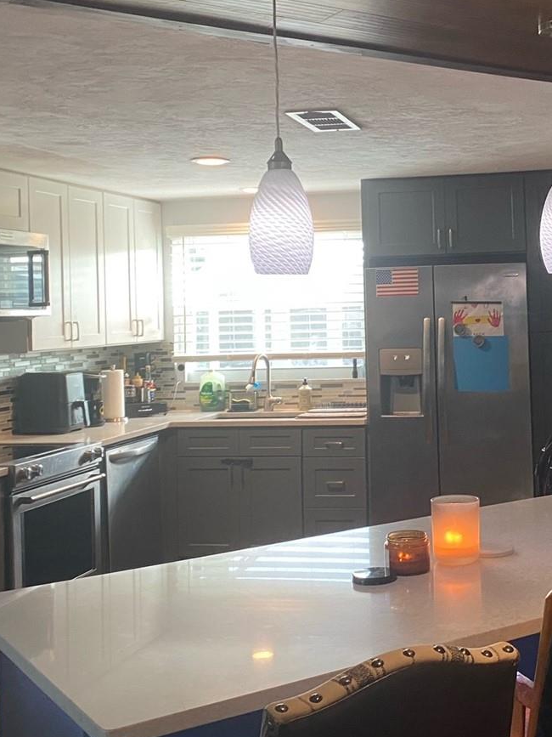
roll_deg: +1.0
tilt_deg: +1.0
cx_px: 431
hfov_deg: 29.7
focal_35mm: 48
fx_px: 1021
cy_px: 287
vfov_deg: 39.5
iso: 200
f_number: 1.8
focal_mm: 4.25
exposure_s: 1/60
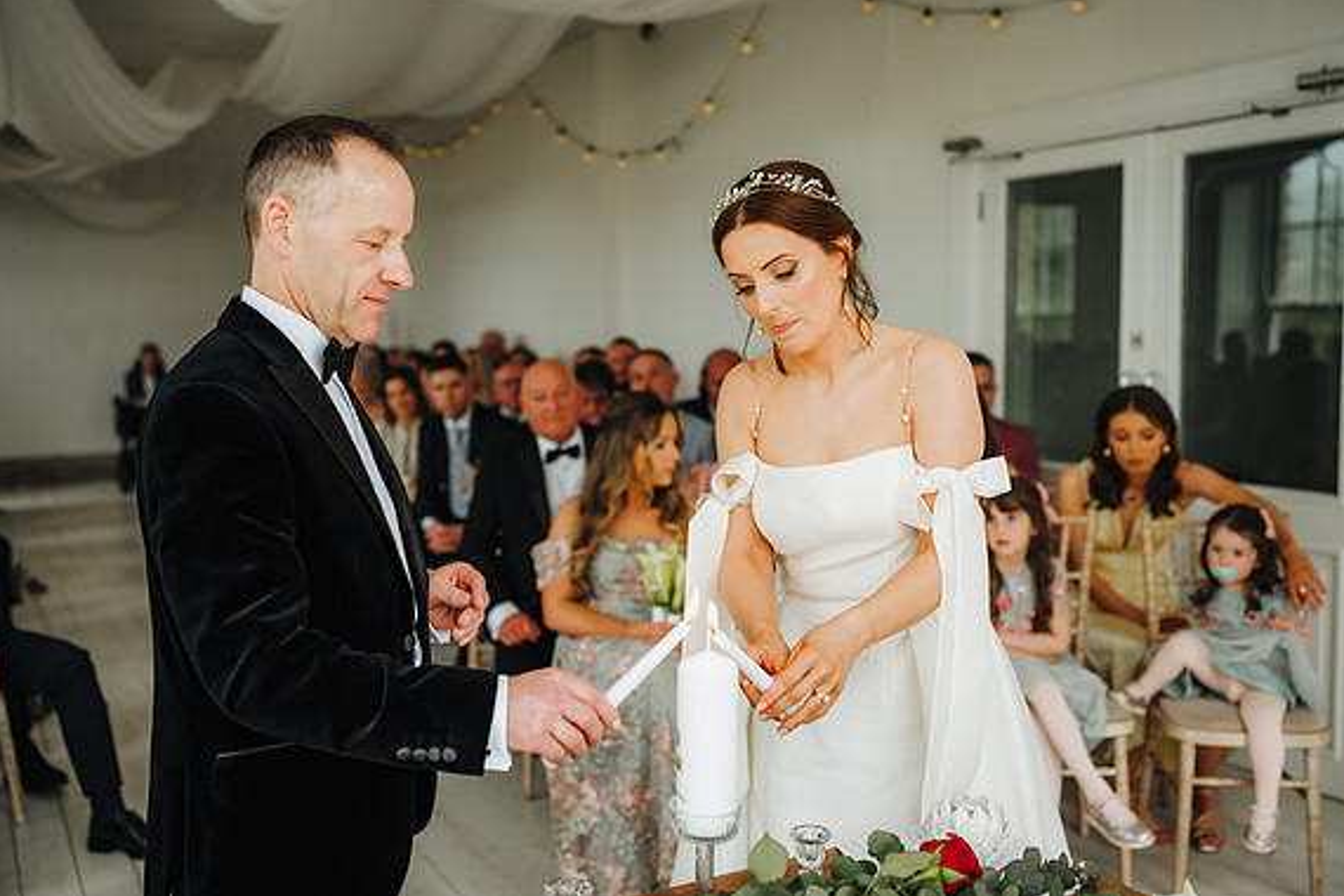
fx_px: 1344
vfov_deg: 36.9
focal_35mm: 36
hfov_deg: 53.1
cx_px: 677
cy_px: 444
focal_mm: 35
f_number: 2
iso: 250
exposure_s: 1/250
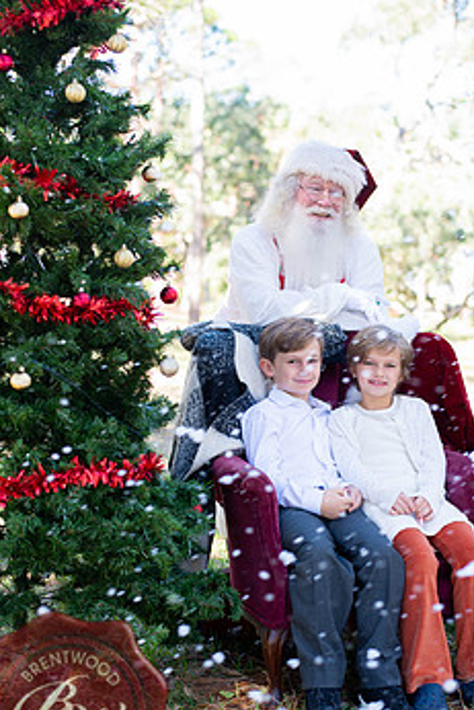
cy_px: 392
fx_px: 1282
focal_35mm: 65
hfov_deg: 20.9
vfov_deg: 30.9
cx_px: 265
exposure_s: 1/125
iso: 100
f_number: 2.8
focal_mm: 50
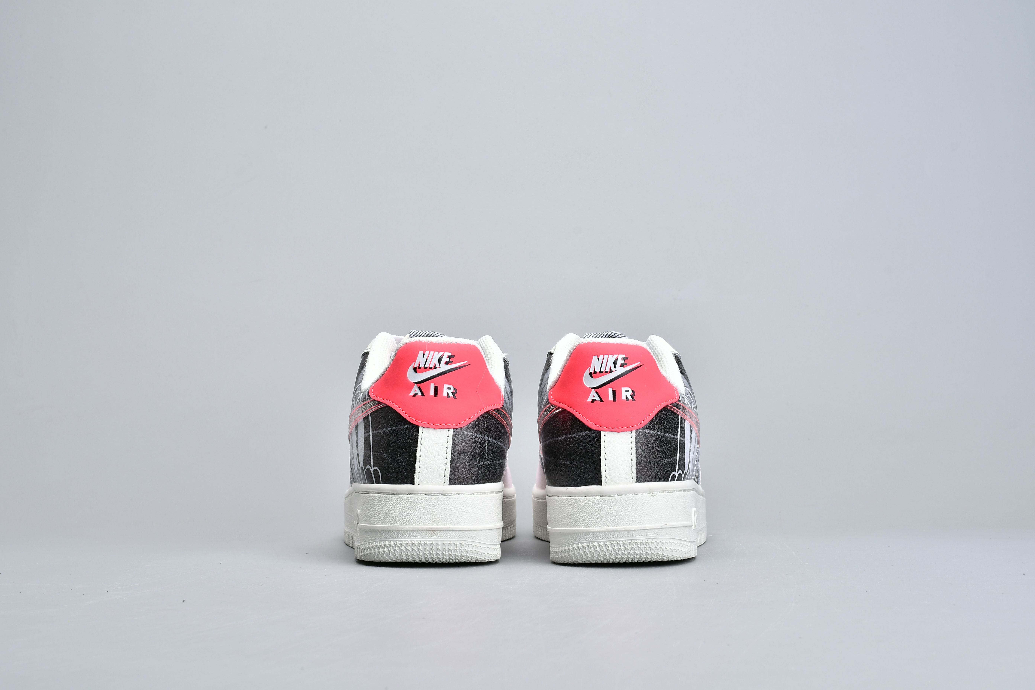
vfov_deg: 18.2
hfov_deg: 27.0
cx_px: 518
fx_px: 2156
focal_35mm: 75
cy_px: 345
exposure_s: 1/125
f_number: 14
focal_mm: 50
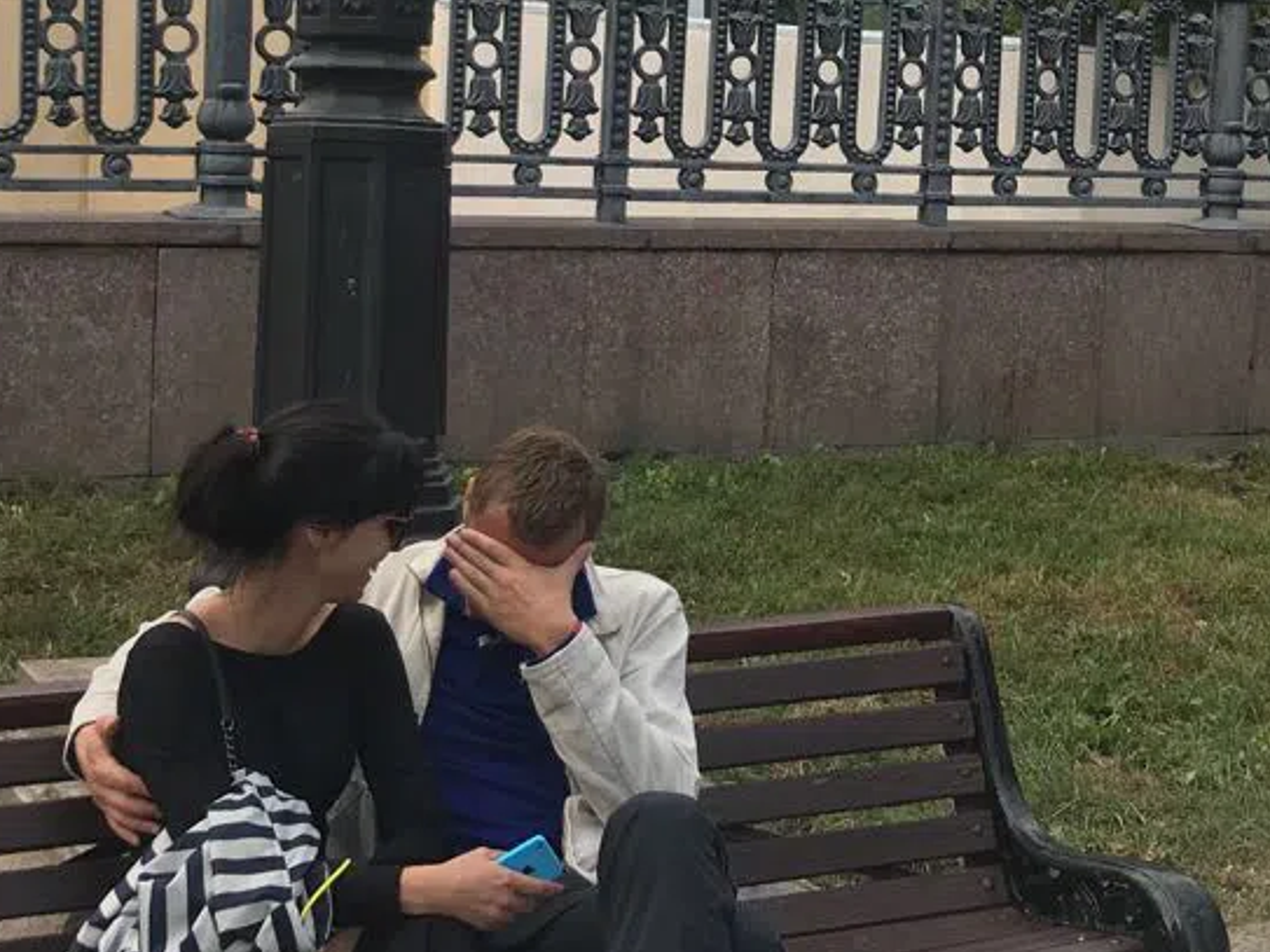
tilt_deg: +3.1
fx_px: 2421
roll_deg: -0.3
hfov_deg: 29.2
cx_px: 863
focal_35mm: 66
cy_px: 182
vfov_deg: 21.9
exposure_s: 1/580
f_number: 1.8
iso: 20
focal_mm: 3.99
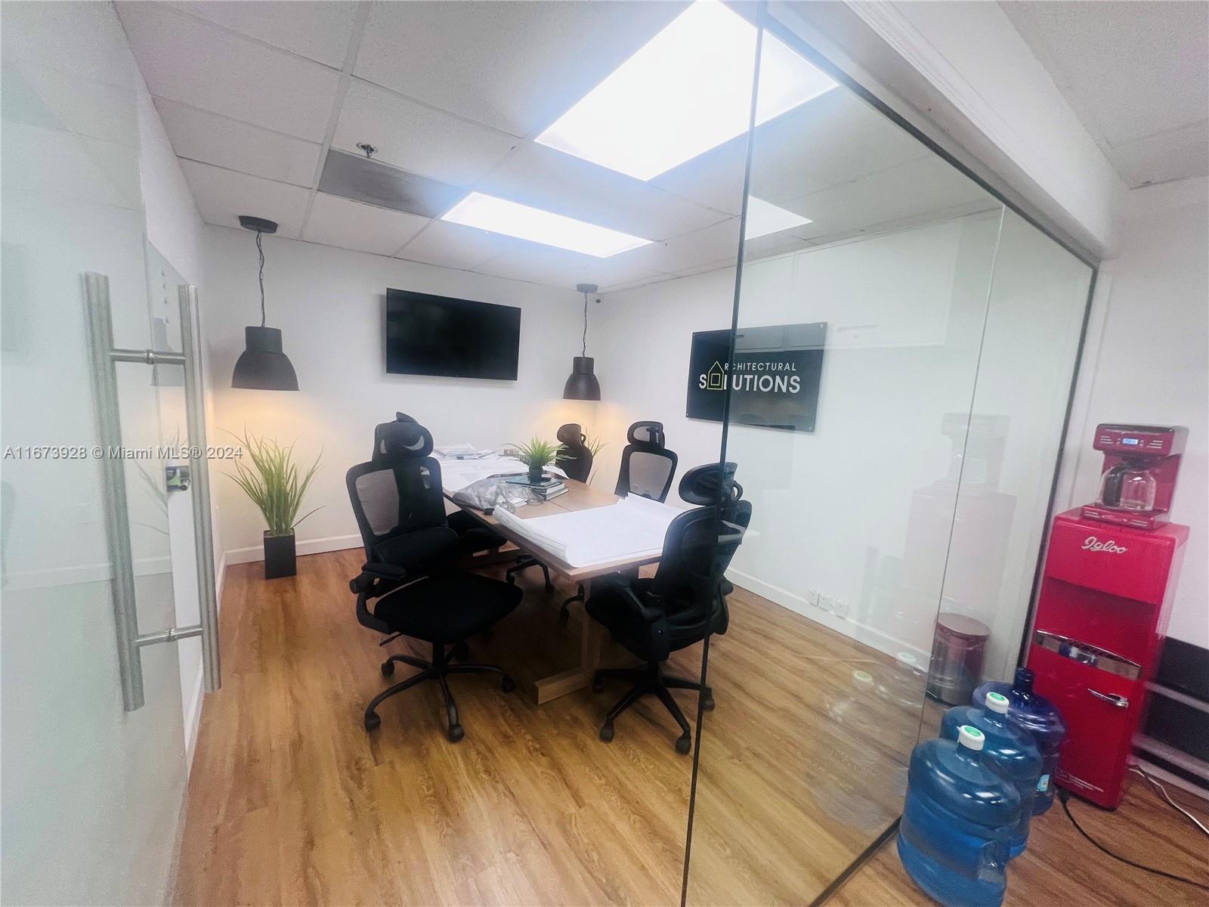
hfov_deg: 106.2
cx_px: 604
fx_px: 454
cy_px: 454
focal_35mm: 13
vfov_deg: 89.9
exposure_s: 1/120
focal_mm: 1.57
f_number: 1.8
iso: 100
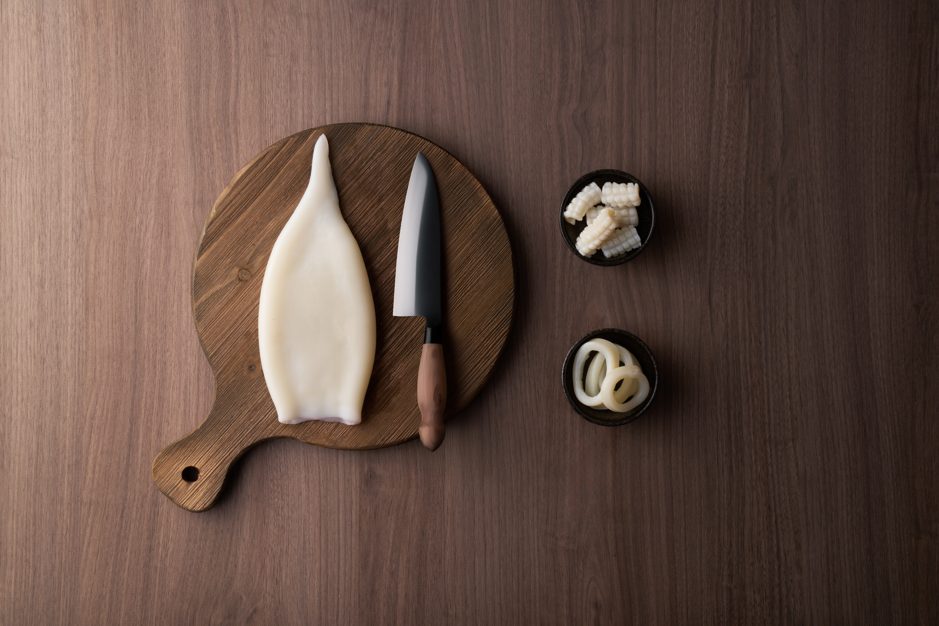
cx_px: 470
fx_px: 1382
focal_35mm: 53
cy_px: 313
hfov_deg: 37.5
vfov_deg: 25.5
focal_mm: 53
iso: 100
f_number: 16
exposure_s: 1/250
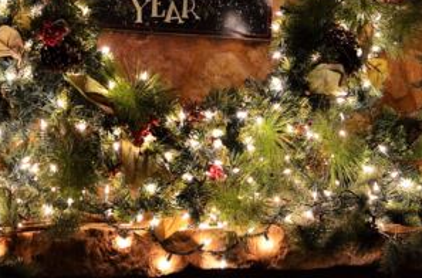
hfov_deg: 18.1
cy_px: 11
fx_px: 1321
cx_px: 176
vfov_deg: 11.9
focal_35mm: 113
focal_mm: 35
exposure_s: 1/15
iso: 1600
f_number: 4
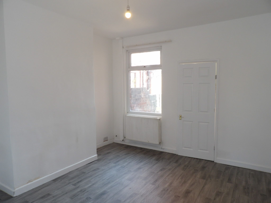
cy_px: 102
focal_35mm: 24
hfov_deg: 71.6
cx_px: 136
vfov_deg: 56.8
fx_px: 188
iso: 139
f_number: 3.2
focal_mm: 4.3
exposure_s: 1/33
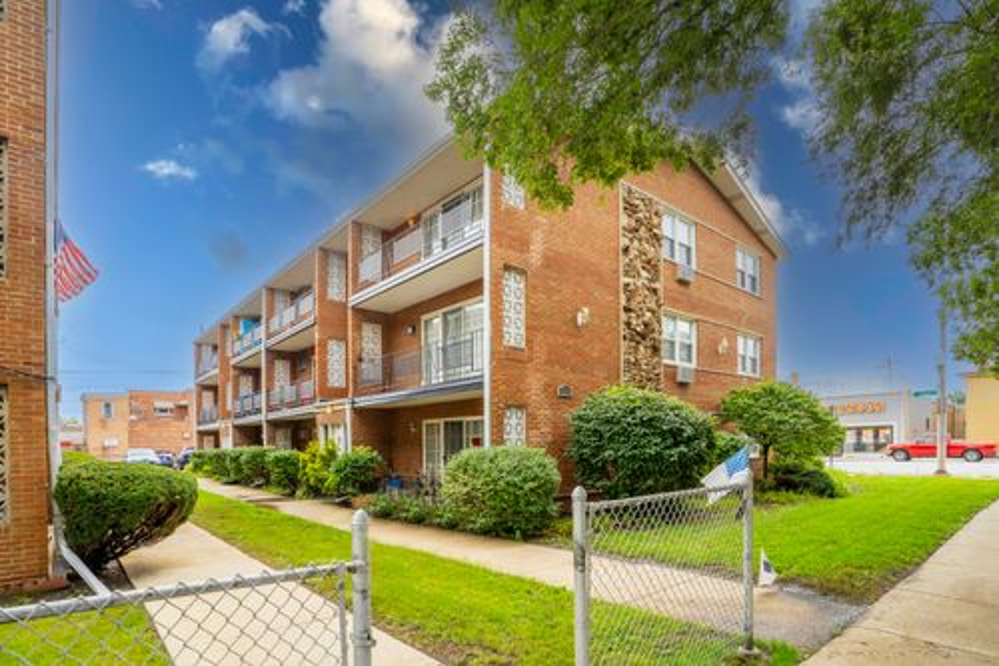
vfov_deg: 70.4
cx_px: 500
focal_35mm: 17
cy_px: 333
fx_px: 472
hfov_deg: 93.3
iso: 200
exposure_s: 1/800
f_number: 9
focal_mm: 17
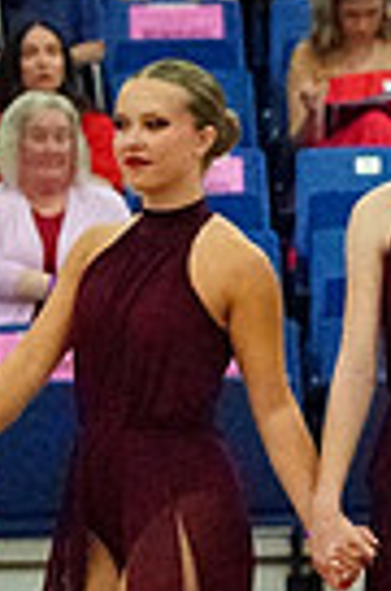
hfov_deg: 2.3
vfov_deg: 3.5
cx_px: 1160
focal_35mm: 590
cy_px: 289
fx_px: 9661
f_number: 4
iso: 25600
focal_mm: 92
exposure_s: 1/1000
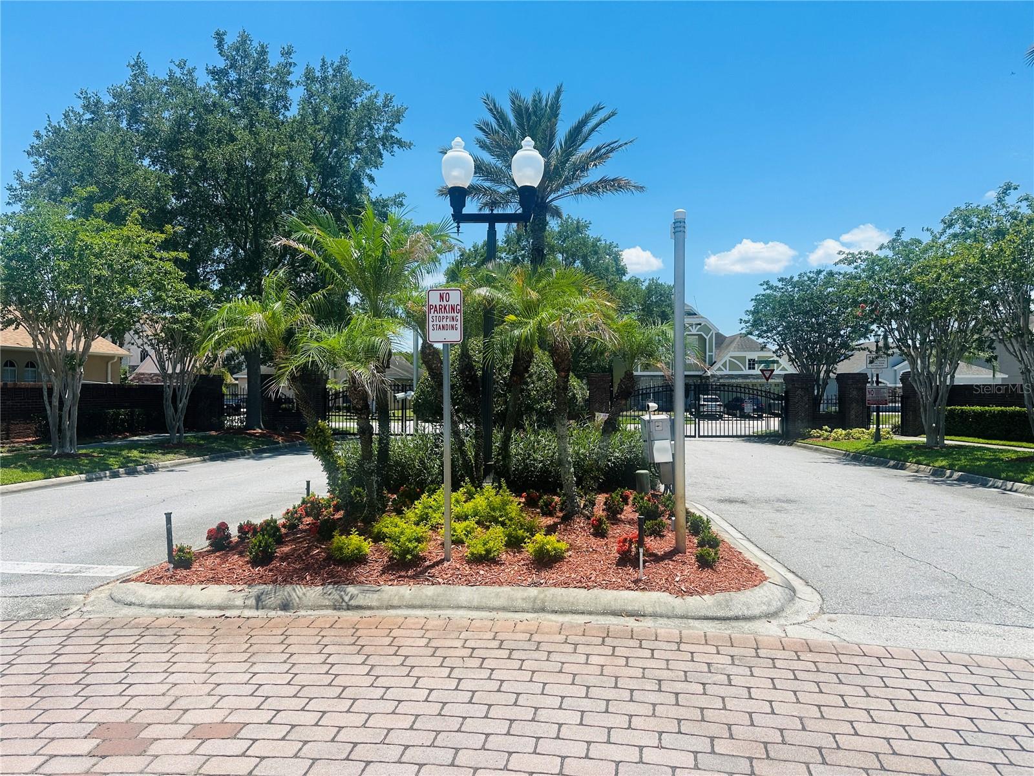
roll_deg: -1.5
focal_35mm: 24
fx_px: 717
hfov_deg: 71.6
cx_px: 517
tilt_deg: +0.3
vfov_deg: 56.8
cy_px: 388
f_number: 1.78
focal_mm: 6.86
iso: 80
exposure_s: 1/5000
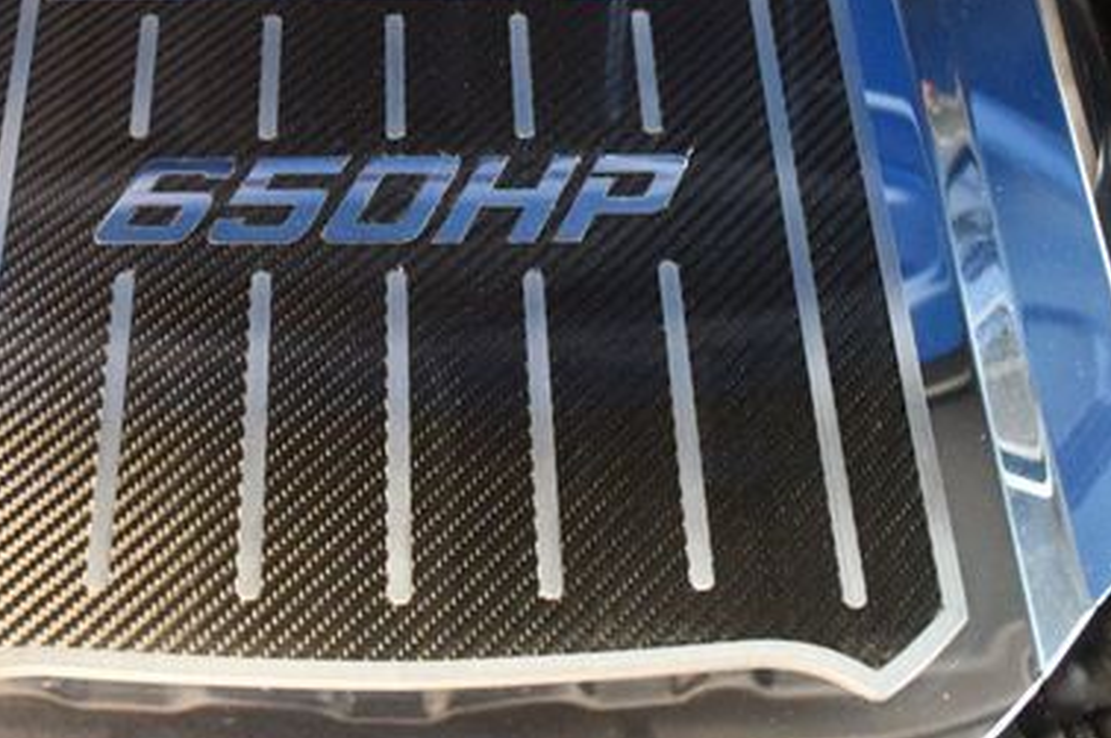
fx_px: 1880
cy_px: 188
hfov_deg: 32.8
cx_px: 417
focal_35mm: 61
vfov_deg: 22.0
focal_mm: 24
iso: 11400
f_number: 3.8
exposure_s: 1/60
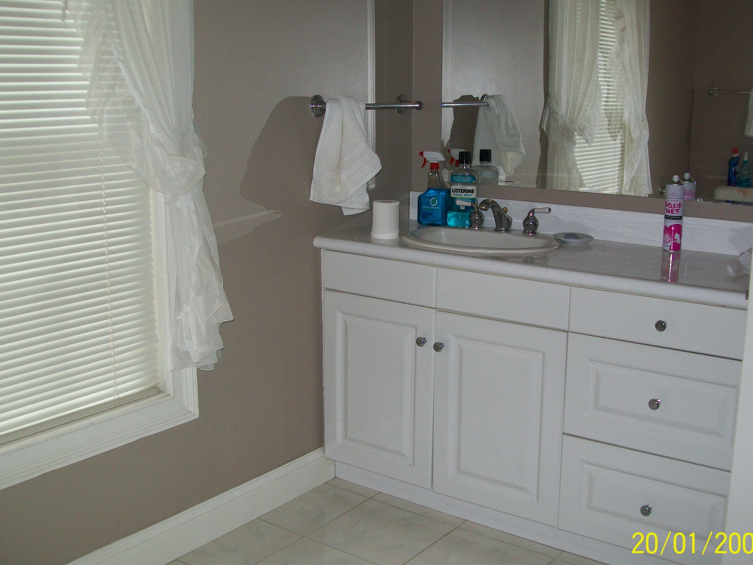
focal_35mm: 41
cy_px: 294
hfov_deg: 45.8
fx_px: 892
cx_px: 384
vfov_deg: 35.1
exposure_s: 1/60
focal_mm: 6
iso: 64
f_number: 2.7
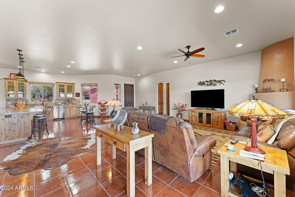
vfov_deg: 81.2
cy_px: 98
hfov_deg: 104.3
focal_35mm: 14
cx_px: 148
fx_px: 115
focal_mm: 14
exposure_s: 1/3
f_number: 8
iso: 400
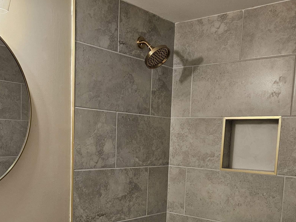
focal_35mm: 45
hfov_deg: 42.0
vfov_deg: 31.3
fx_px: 385
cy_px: 181
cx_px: 134
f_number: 1.8
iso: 320
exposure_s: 1/120
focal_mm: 5.4
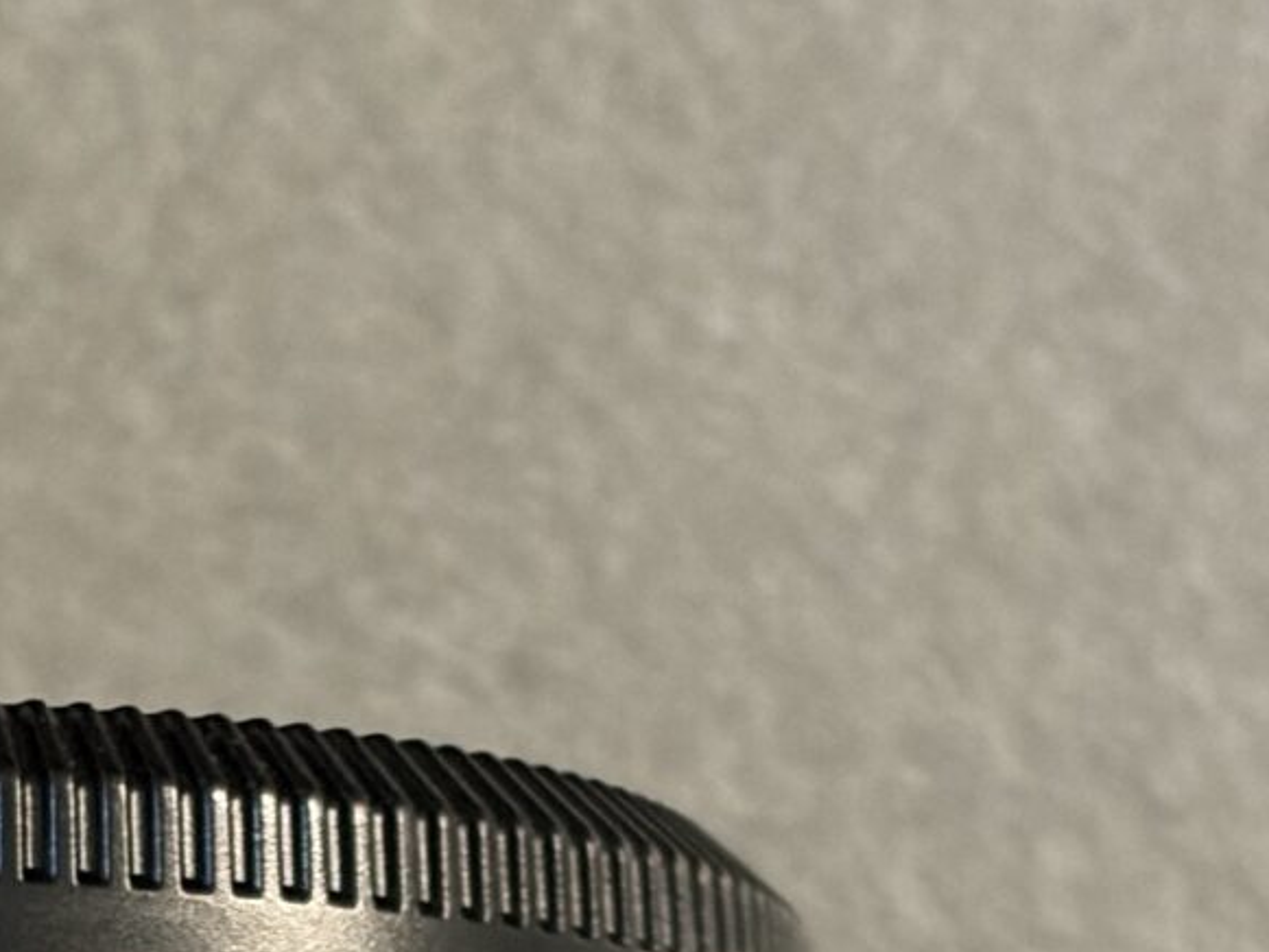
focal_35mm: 229
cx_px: 116
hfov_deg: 8.6
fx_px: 8397
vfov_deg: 6.3
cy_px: 1882
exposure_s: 1/40
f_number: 1.6
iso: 250
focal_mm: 5.96
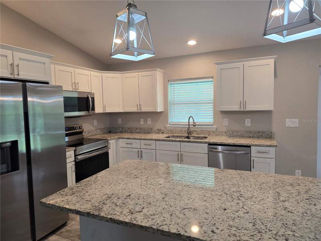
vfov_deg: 58.9
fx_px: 213
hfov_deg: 73.9
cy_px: 120
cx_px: 160
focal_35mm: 23
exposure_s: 1/120
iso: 125
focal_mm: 6.3
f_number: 1.7
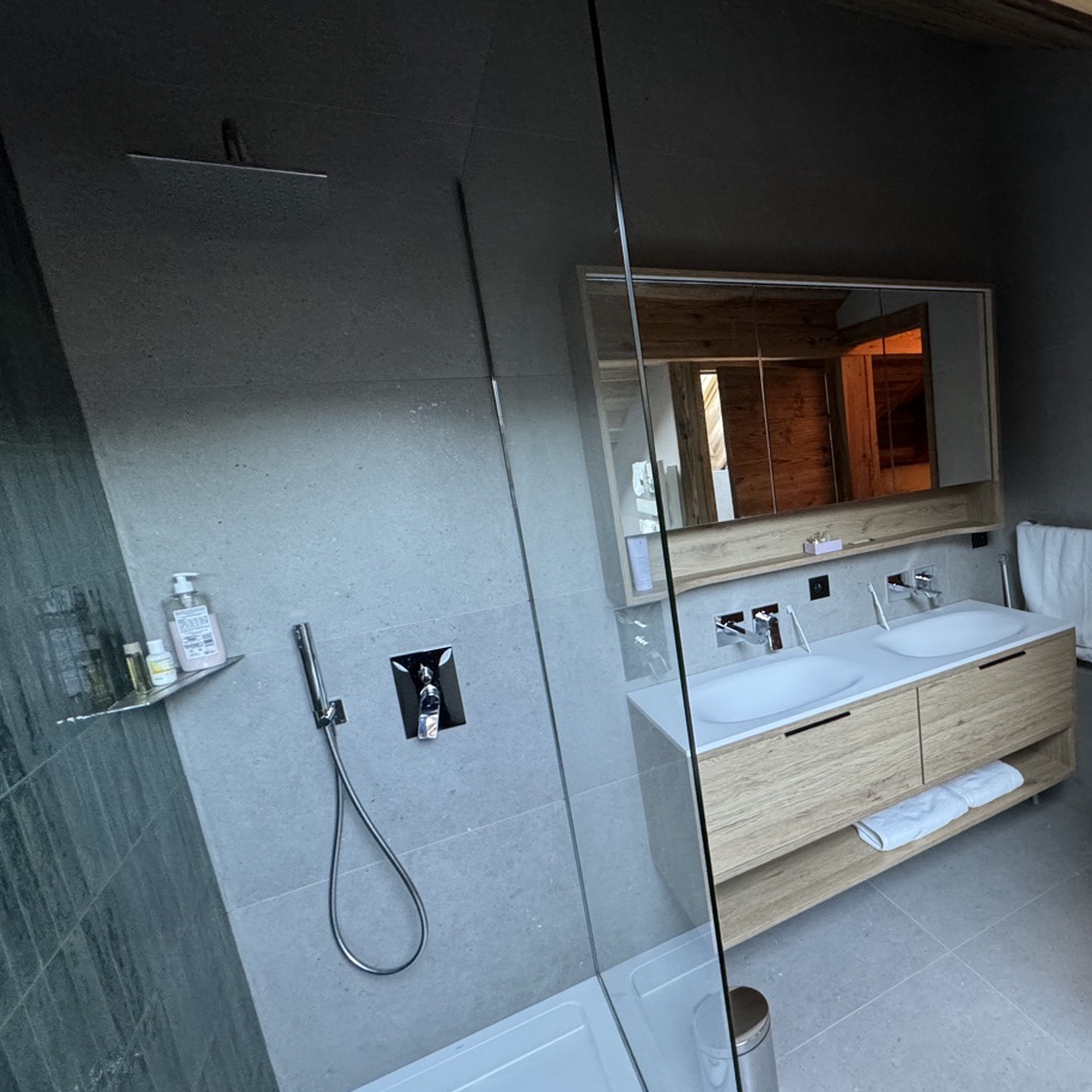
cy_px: 565
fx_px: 678
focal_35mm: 19
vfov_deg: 77.7
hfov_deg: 72.7
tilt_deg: -8.4
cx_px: 808
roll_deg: +5.4
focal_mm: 2.22
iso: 500
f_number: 2.2
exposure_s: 1/50
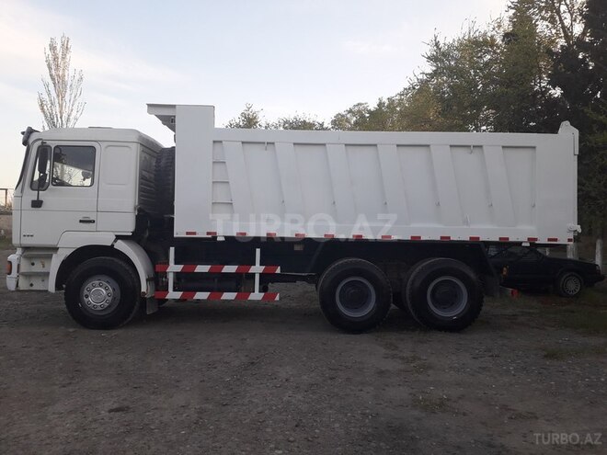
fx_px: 473
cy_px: 228
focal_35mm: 27
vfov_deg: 51.4
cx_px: 304
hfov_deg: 65.3
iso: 40
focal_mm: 3.6
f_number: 1.9
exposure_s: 1/141
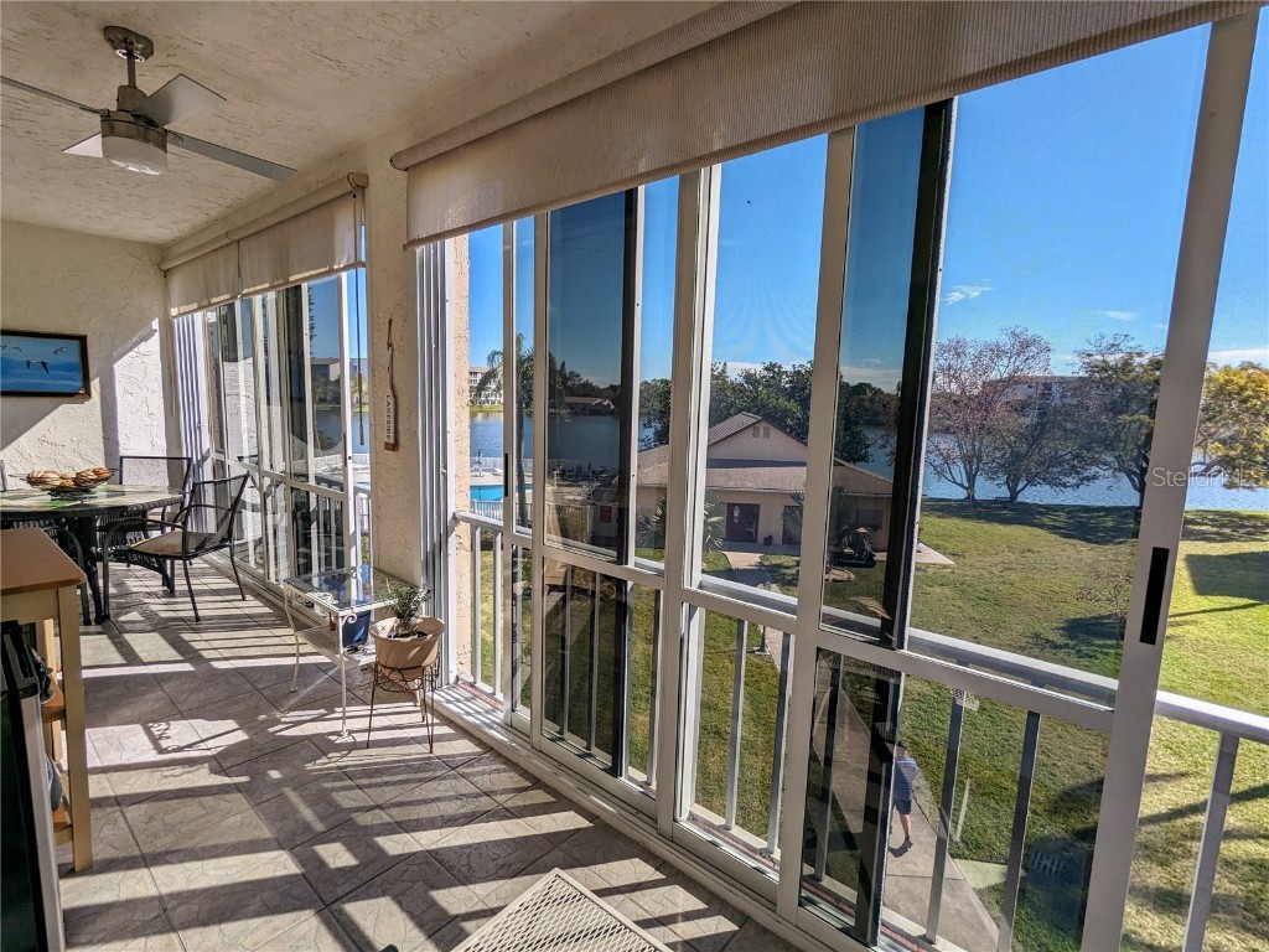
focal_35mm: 16
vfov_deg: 78.1
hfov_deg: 94.5
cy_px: 476
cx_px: 634
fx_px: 587
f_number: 2.2
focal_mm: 2.35
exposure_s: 1/949
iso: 44
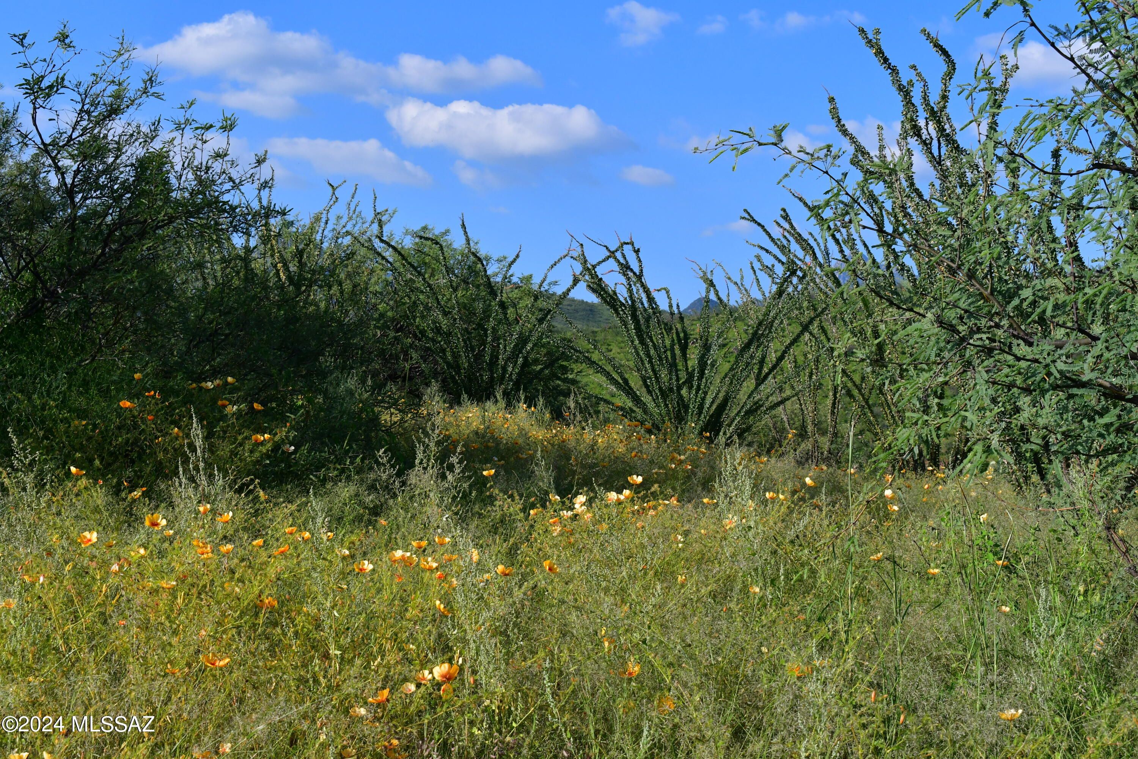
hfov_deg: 33.4
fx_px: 1897
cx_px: 569
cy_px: 380
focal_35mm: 60
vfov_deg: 22.6
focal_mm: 40
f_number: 13
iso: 800
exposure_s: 1/1000
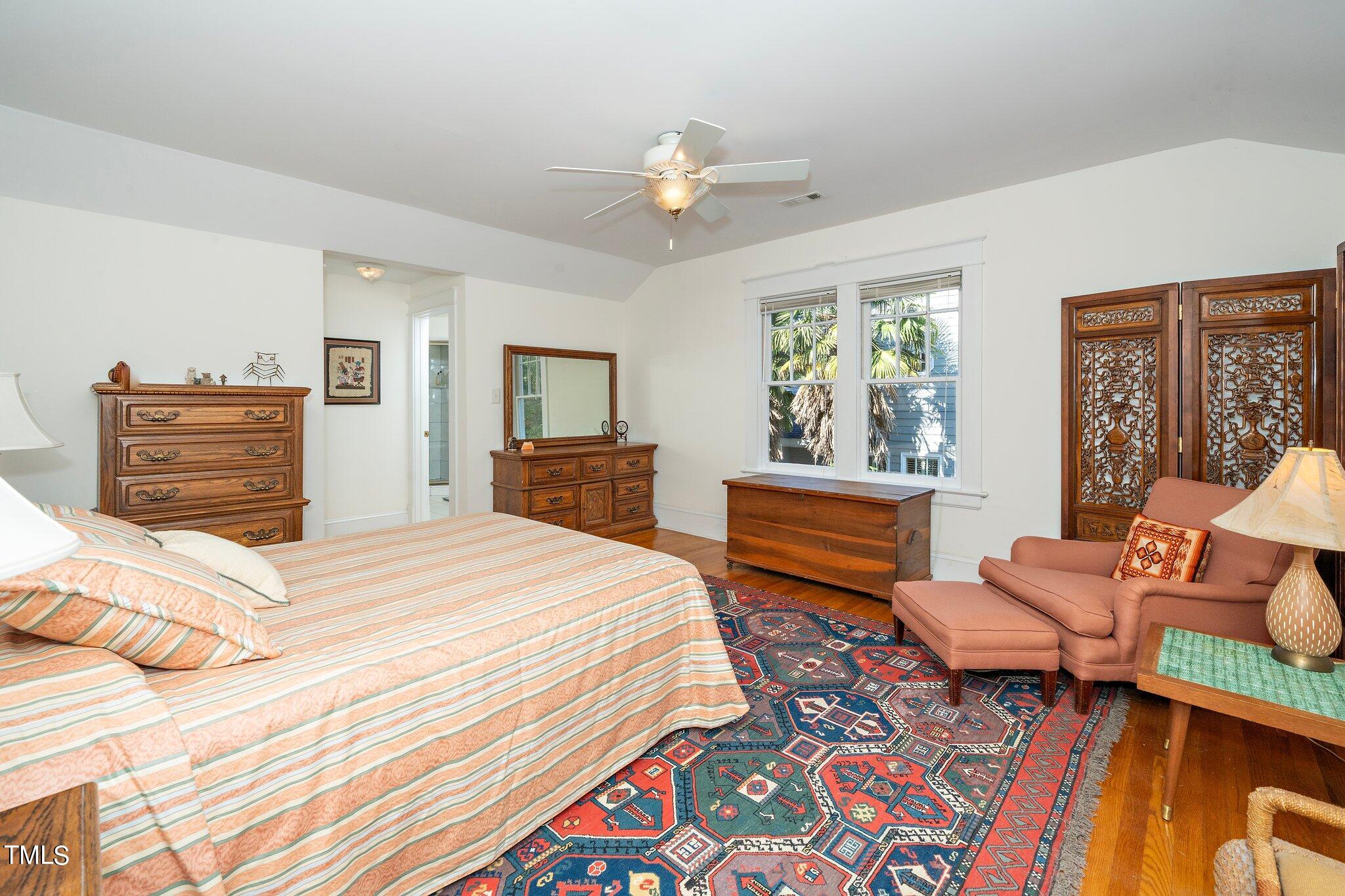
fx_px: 523
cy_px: 448
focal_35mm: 14
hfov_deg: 104.3
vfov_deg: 81.2
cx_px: 672
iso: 640
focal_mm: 14
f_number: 11
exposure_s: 1/125
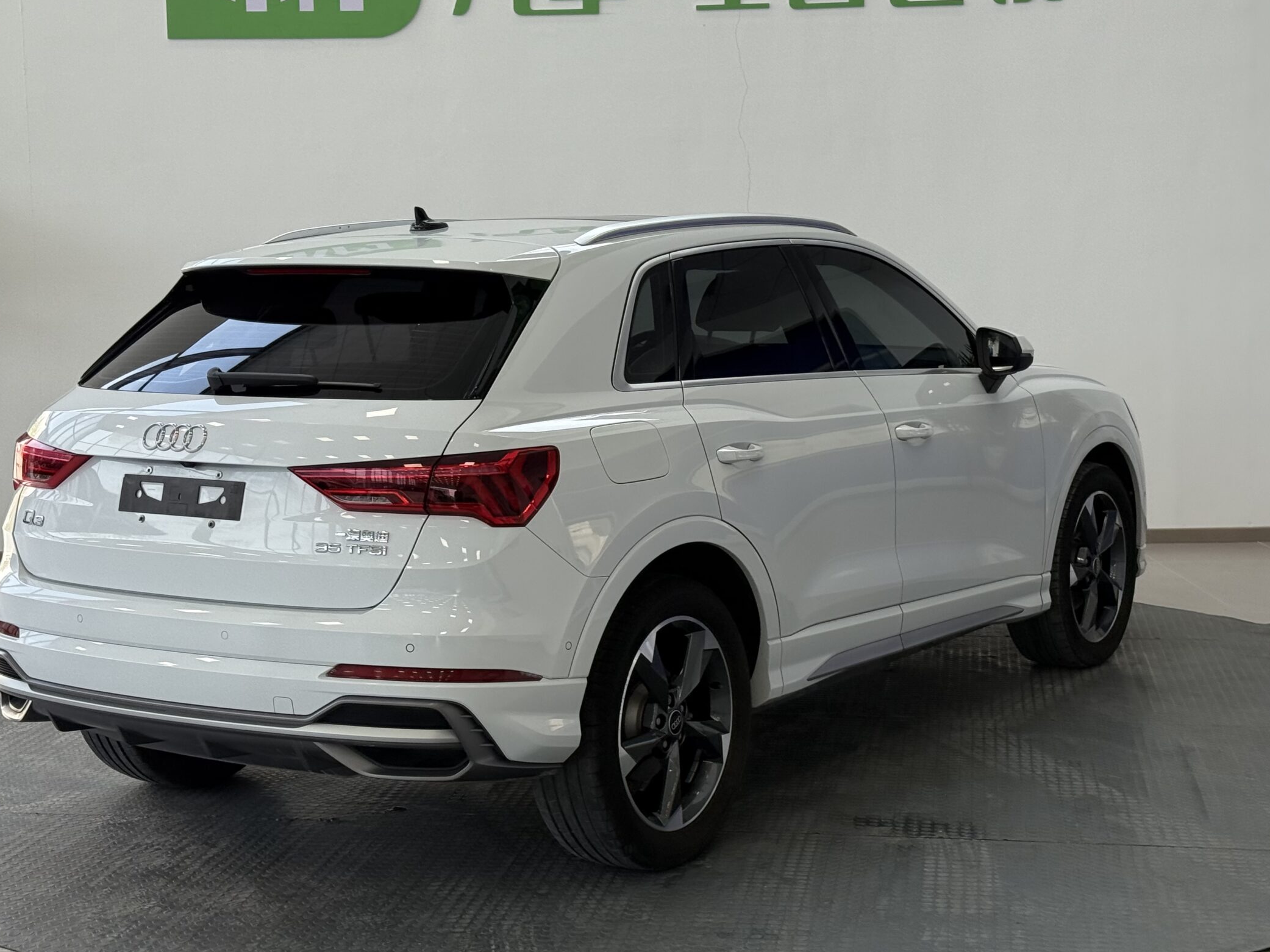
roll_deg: +0.8
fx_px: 2164
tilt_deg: -5.0
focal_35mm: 59
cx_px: 625
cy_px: 385
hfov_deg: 32.7
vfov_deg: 24.8
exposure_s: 1/229
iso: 80
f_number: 1.78
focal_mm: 6.76
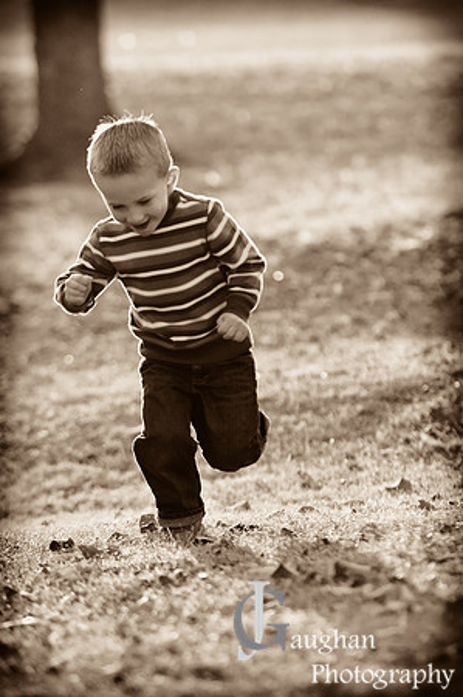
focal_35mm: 278
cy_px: 348
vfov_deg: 7.4
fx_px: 5365
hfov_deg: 4.9
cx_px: 232
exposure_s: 1/640
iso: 800
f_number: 3.5
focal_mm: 185
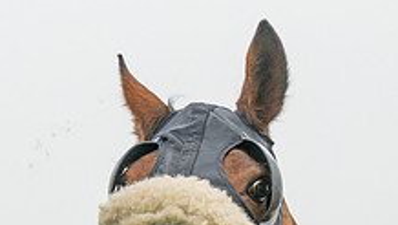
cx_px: 312
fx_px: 3094
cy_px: 359
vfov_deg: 4.1
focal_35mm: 293
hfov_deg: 7.3
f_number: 5
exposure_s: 1/320
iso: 400
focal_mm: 54
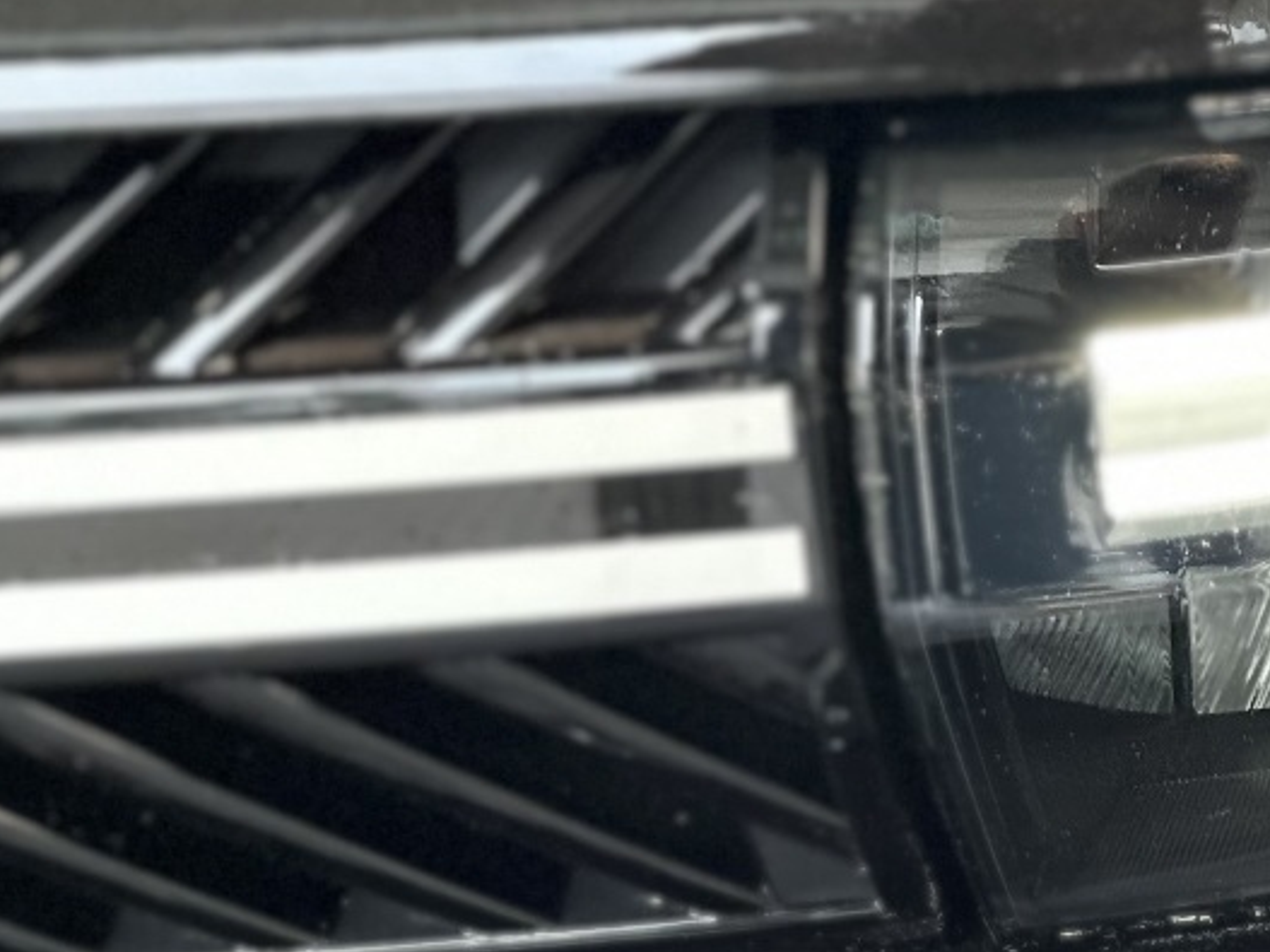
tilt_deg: -20.1
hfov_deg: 20.6
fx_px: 3008
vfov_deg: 18.0
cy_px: 364
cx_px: 1877
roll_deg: +0.9
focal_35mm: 82
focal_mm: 6.86
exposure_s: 1/97
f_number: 1.78
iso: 160
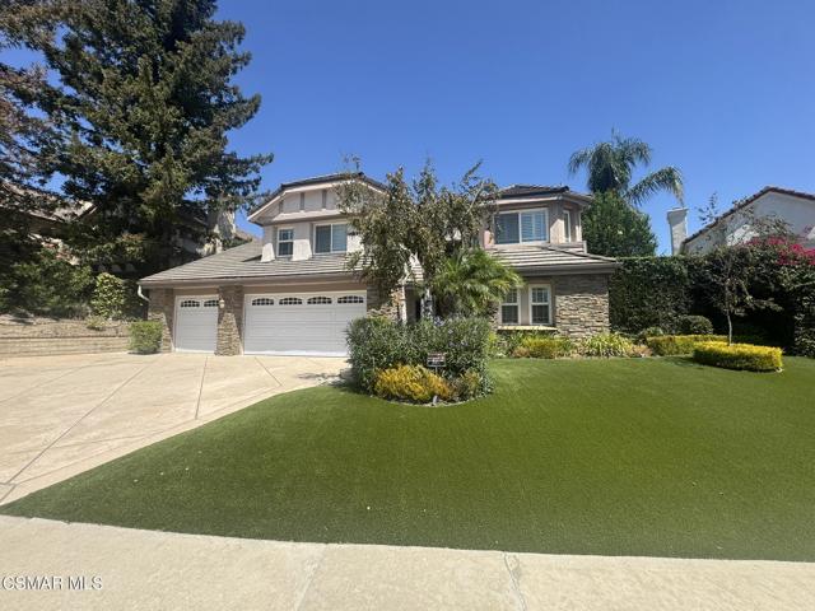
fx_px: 330
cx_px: 408
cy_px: 306
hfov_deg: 102.1
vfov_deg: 85.7
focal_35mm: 14
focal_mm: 2.22
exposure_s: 1/1299
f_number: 2.2
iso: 40
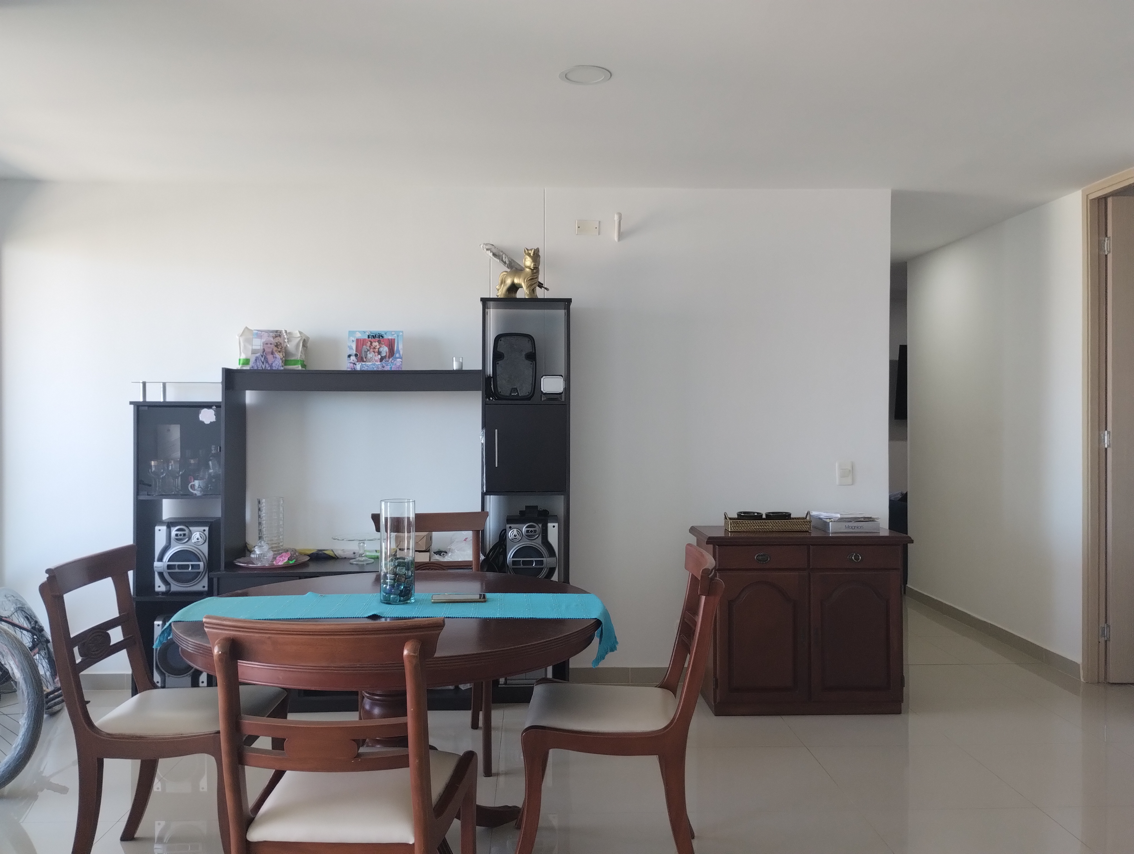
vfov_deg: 49.9
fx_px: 919
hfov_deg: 63.4
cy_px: 427
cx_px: 567
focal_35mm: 28
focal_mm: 4.27
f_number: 1.8
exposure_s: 1/60
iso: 278
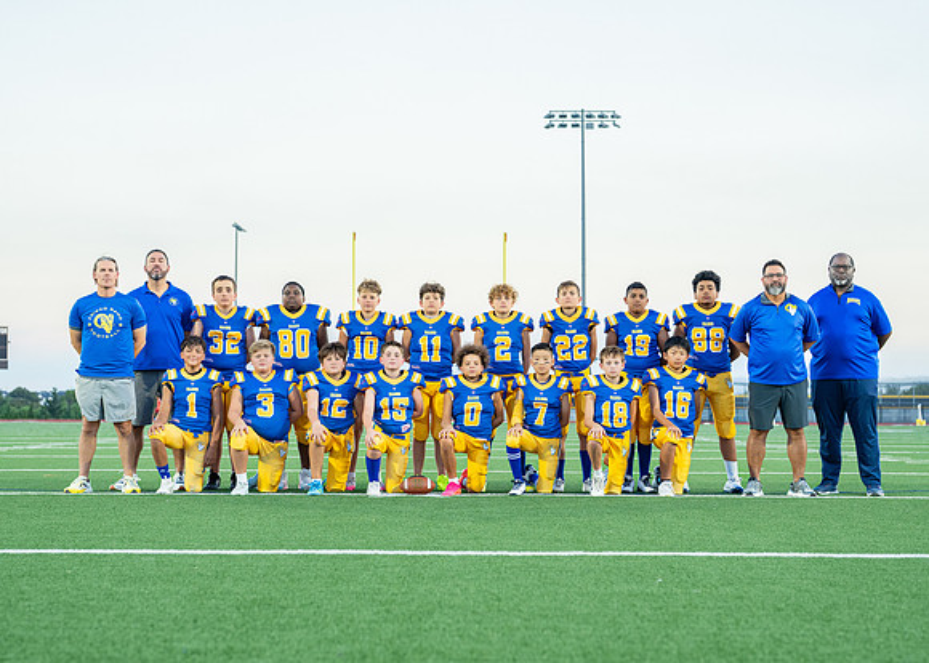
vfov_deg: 23.3
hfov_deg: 32.2
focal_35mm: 61
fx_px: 1610
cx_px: 447
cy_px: 372
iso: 800
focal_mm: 50
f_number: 2.8
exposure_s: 1/320
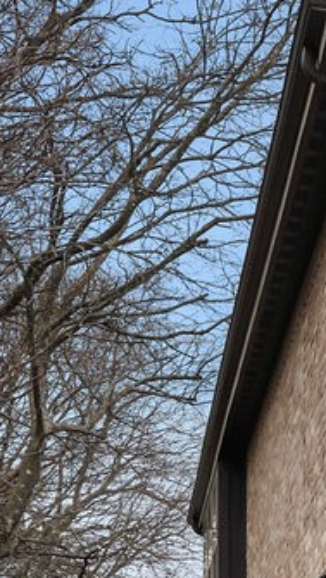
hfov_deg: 9.3
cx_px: 833
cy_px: 474
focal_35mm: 114
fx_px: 1752
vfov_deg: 18.5
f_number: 7.1
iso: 640
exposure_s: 1/250
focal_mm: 35.7
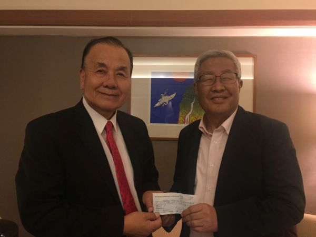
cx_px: 158
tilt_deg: +0.5
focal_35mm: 29
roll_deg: -1.0
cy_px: 118
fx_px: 265
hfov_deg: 61.7
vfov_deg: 48.2
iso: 200
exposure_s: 1/24
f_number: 2.2
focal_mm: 4.15
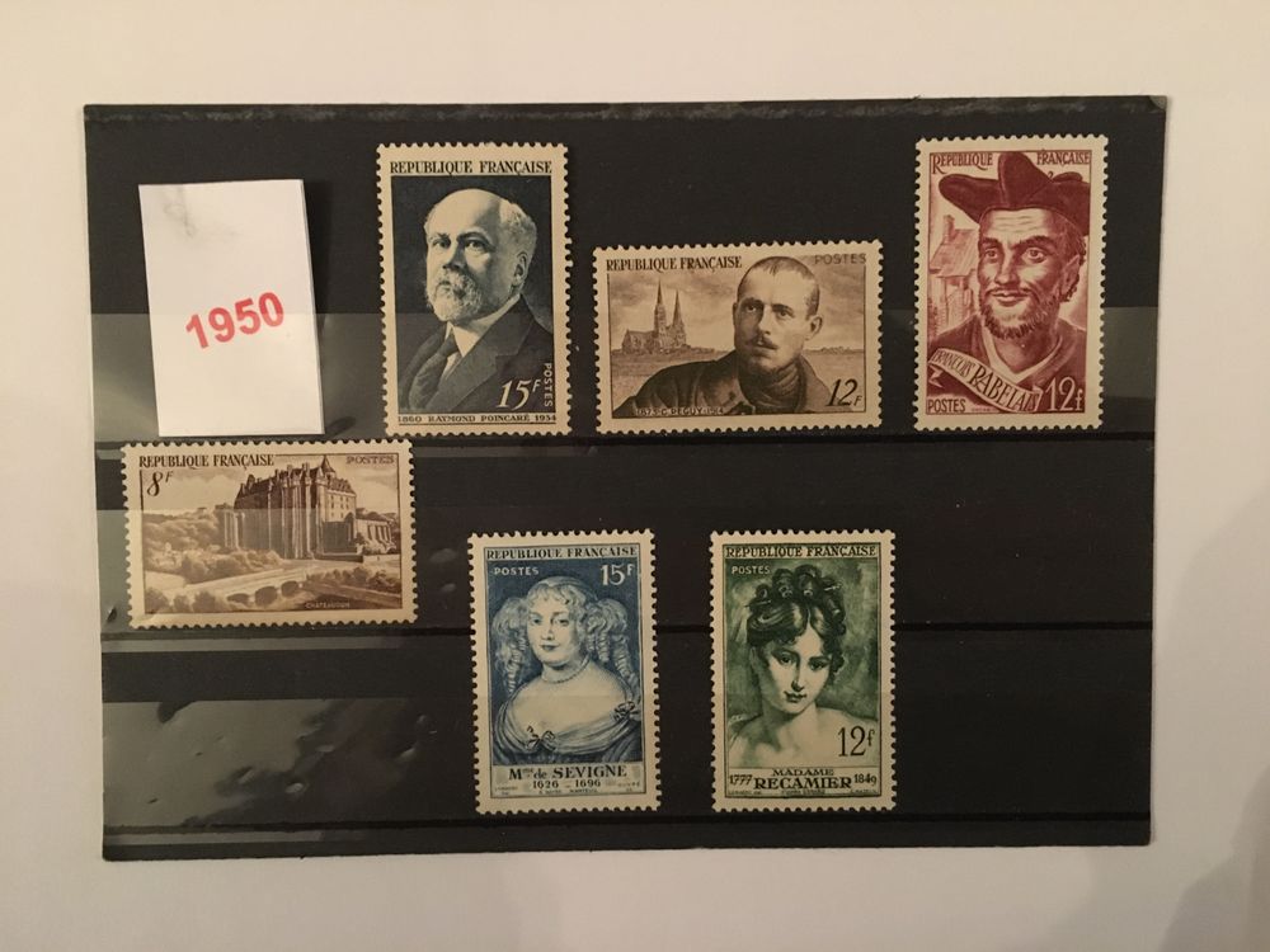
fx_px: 1064
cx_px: 635
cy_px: 476
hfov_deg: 61.7
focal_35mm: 29
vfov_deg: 48.2
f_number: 2.2
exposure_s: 1/17
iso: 500
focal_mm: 4.15
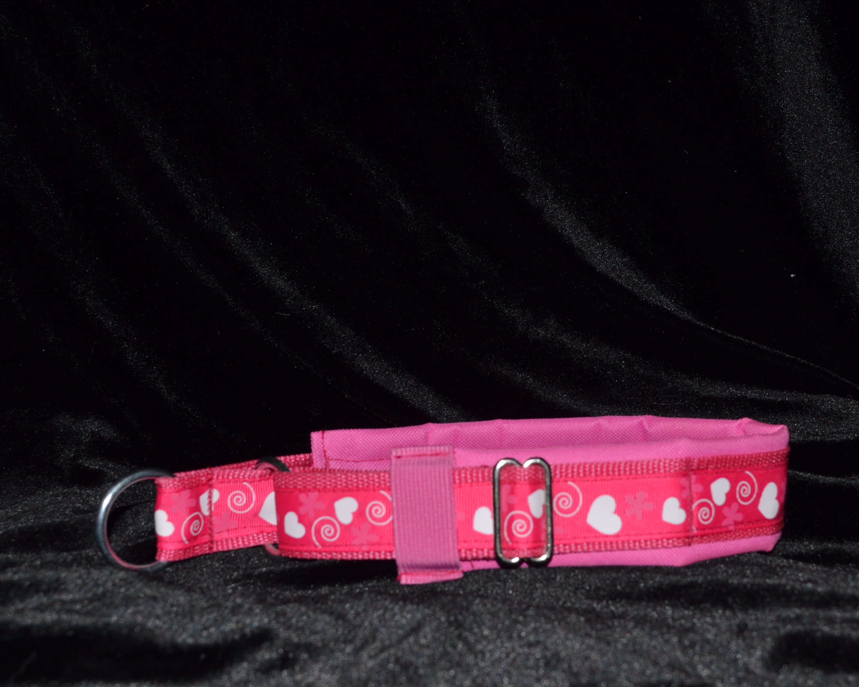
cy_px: 343
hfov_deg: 36.6
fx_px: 1296
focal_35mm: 51
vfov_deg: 29.7
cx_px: 485
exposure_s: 1/60
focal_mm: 30
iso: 100
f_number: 8
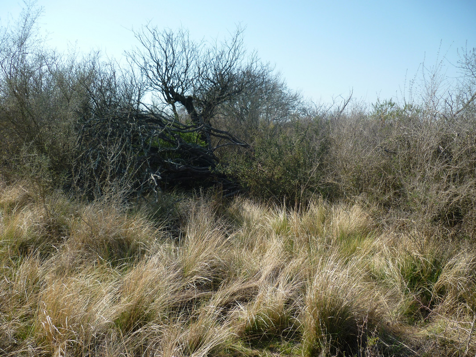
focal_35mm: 31
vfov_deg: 45.4
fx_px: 426
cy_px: 178
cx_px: 238
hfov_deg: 58.4
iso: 80
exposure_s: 1/800
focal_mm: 5.5
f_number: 2.8
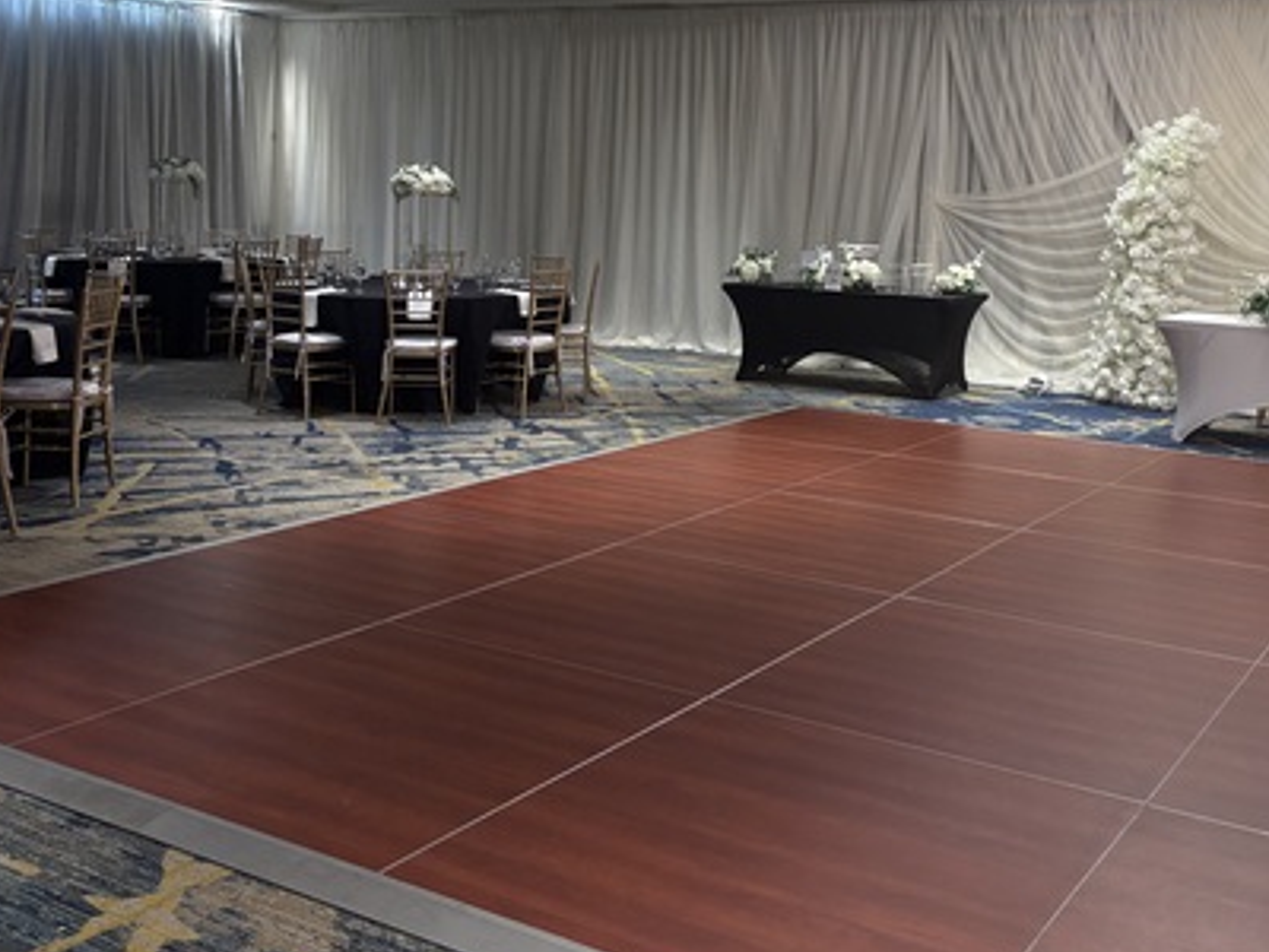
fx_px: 1430
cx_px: 803
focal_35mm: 39
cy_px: 282
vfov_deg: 36.3
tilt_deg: -4.7
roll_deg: -0.7
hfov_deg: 47.4
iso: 200
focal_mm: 5.96
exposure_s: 1/120
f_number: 1.6
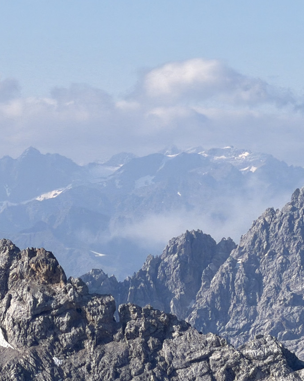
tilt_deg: -0.7
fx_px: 5166
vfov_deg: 4.2
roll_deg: -1.6
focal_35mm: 459
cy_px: 273
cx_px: 142
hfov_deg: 3.4
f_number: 2.8
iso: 16
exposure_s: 1/639
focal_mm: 16.89
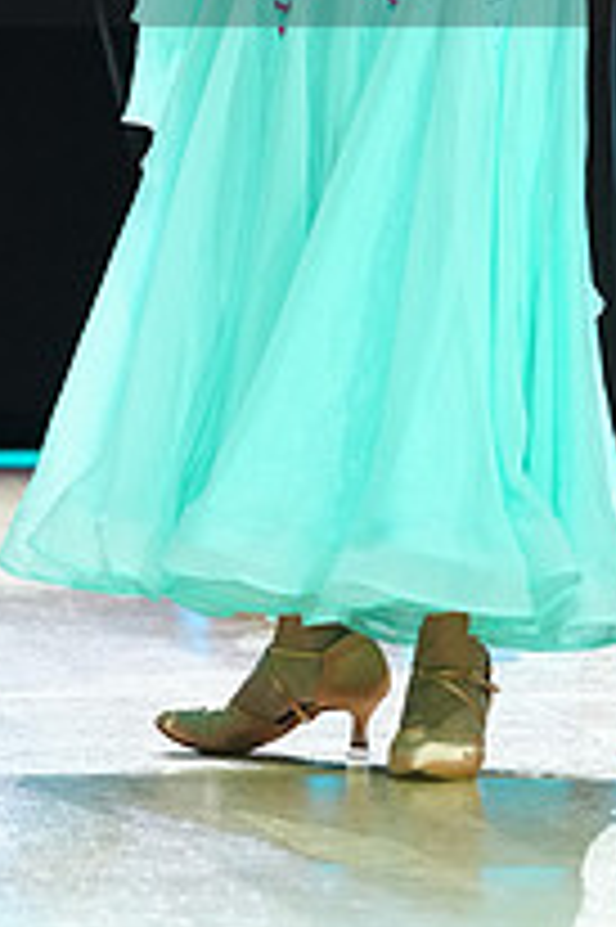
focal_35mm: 420
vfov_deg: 4.9
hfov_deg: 3.3
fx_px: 10797
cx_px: 366
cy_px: -122
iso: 2500
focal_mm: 149
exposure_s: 1/250
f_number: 4
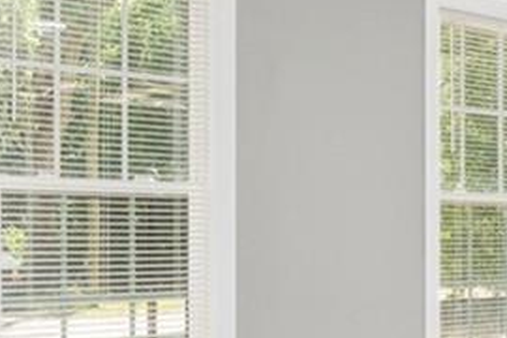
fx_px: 1169
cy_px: 229
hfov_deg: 24.2
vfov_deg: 16.4
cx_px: 391
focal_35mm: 83
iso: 250
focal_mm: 14
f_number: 7.1
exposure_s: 1/2.5
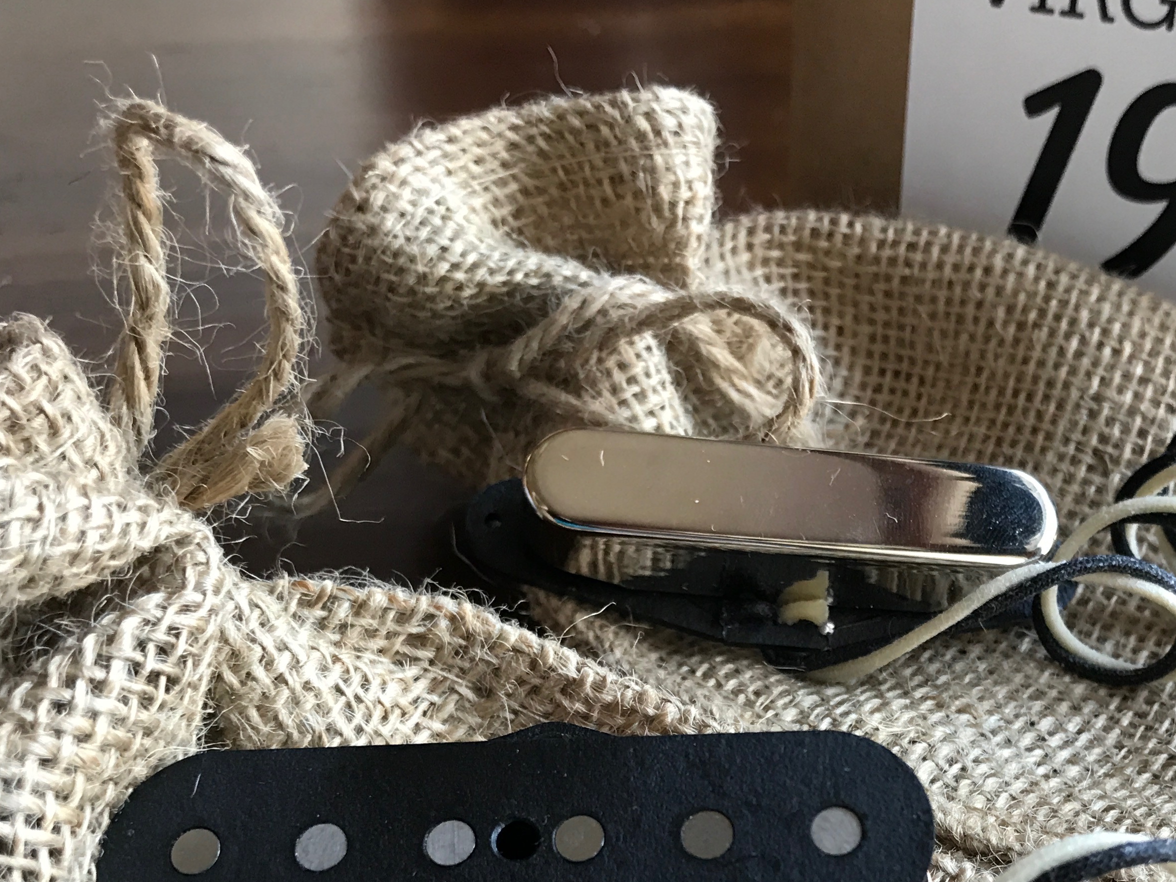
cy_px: 623
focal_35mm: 48
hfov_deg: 39.3
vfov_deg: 29.9
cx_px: 758
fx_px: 1631
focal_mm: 3.99
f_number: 1.8
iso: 40
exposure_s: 1/17
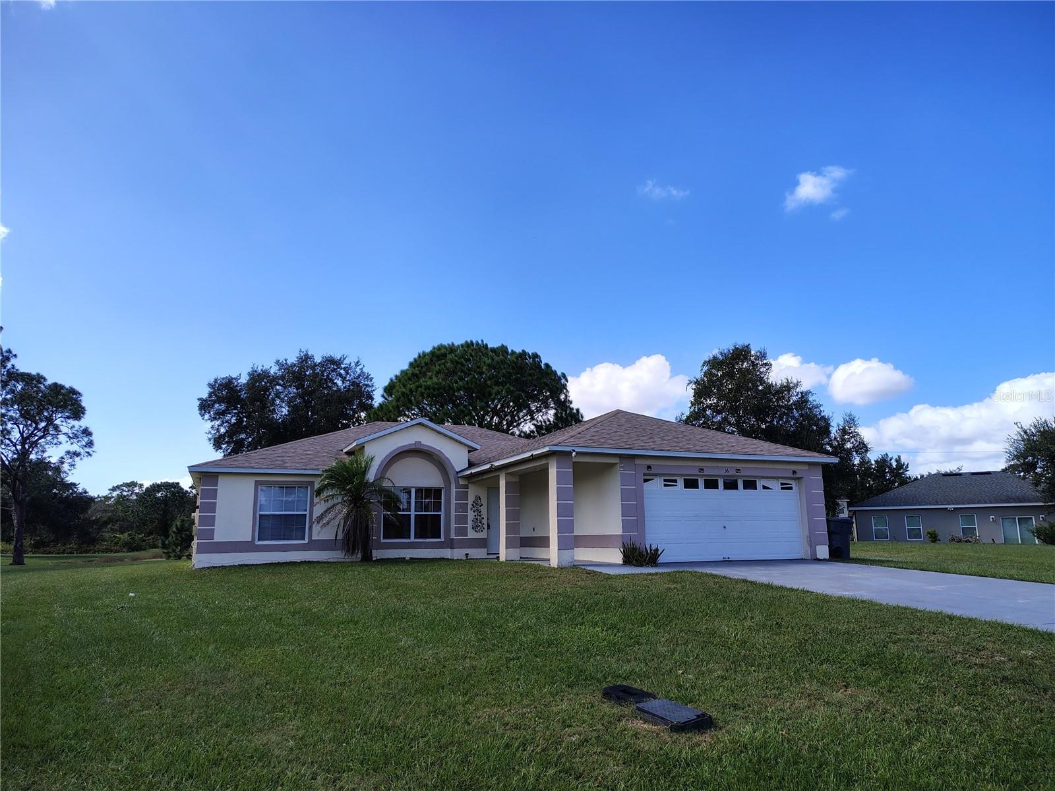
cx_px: 528
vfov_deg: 56.8
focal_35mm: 24
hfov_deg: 71.6
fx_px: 731
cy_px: 396
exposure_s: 1/1141
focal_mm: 5.56
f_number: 1.8
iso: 101
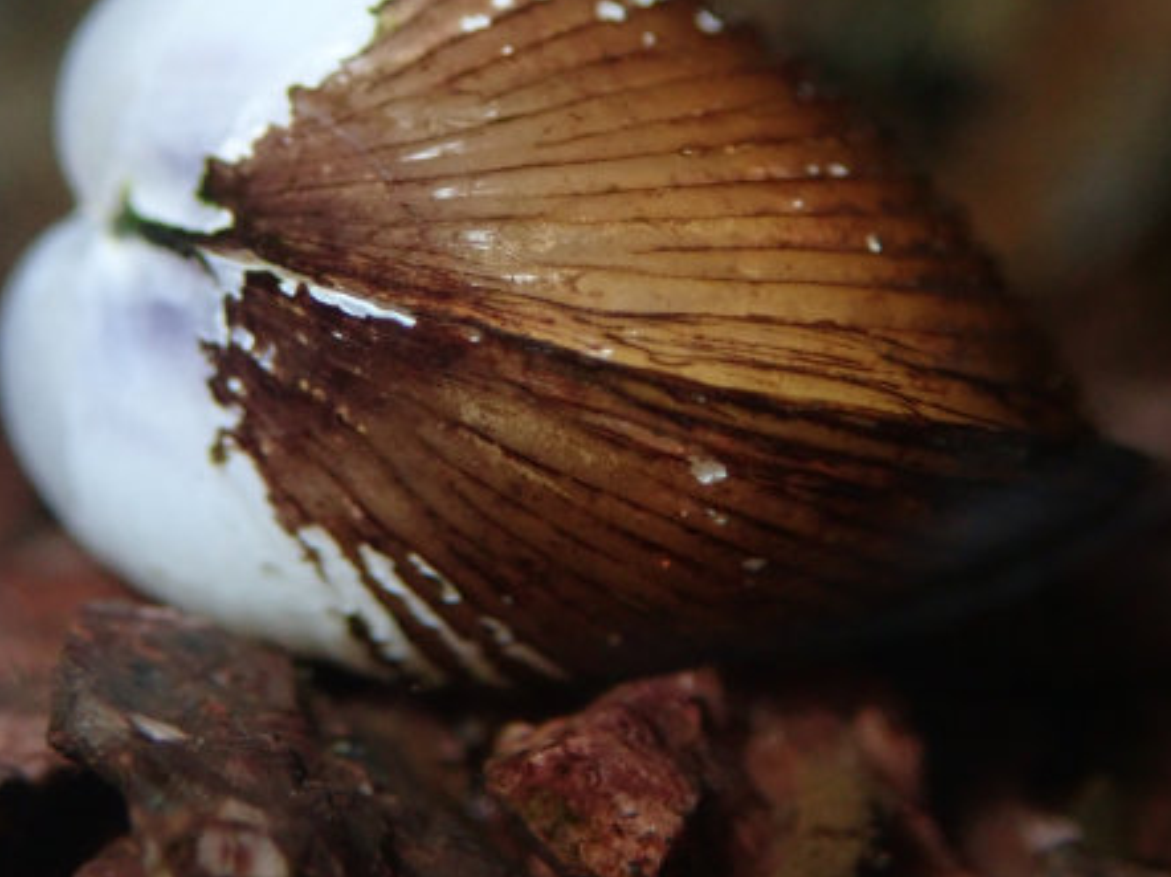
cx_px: 527
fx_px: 3280
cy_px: 301
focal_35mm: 97
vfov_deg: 15.2
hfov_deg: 20.2
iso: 800
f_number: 11
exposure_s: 1/60
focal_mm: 12.6
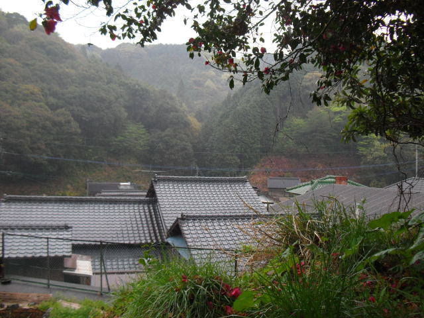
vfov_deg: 39.7
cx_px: 212
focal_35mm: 36
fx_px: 441
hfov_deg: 51.4
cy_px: 159
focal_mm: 6.3
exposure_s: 1/100
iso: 400
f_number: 3.1
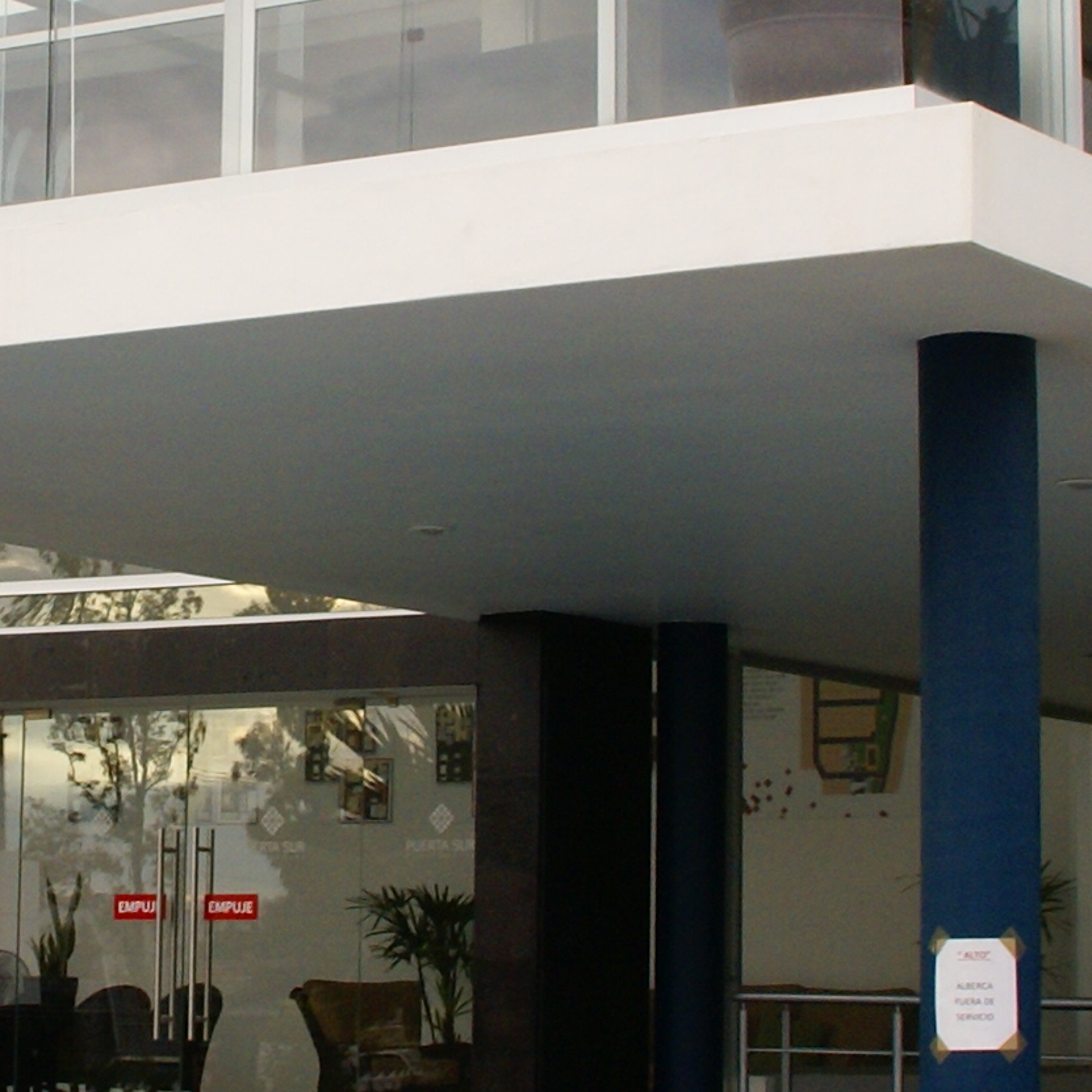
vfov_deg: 16.2
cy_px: 353
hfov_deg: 16.1
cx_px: 113
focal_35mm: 107
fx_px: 3819
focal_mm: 18
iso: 200
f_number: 8
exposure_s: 1/80
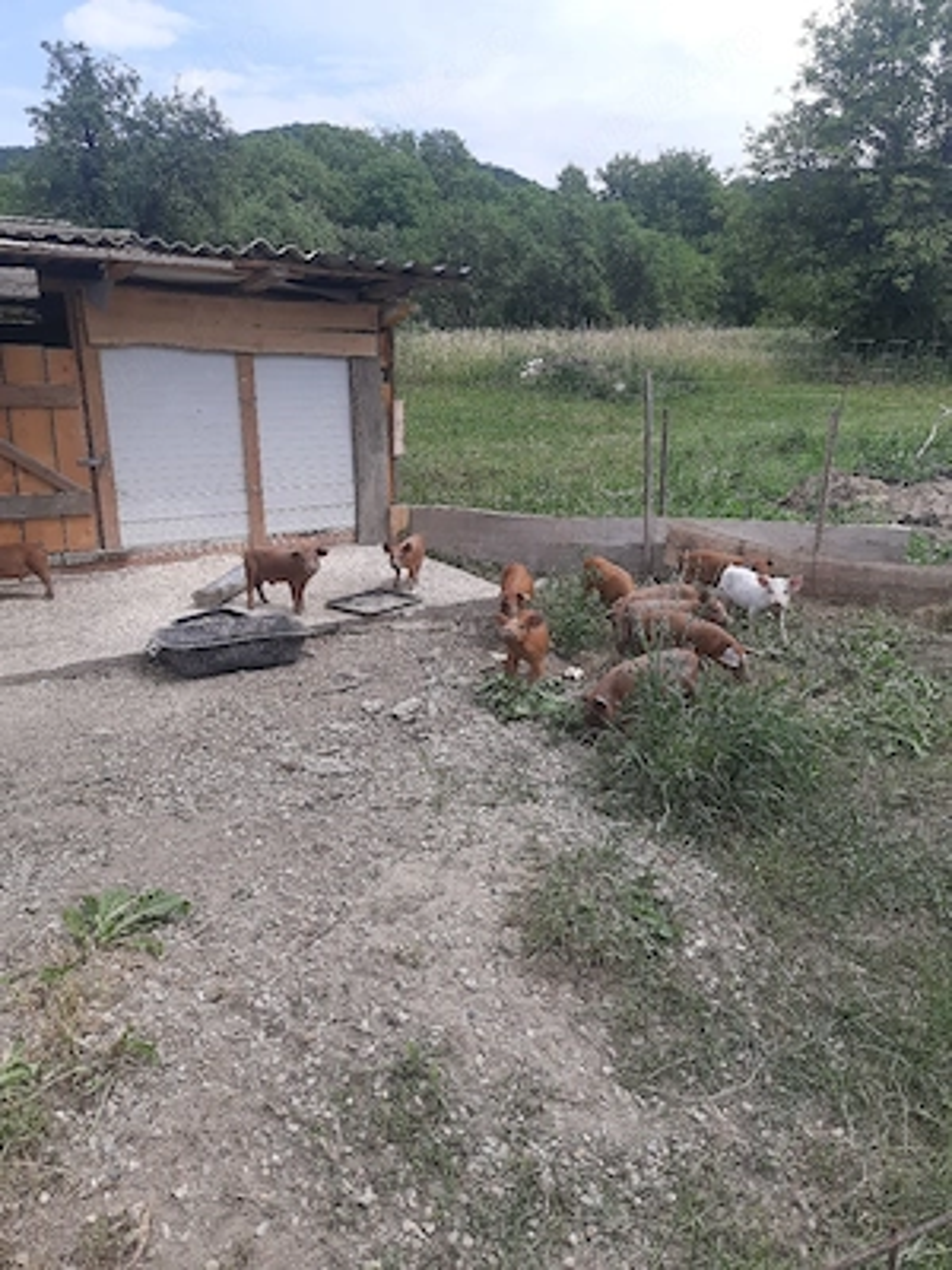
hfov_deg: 54.9
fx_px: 917
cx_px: 476
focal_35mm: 25
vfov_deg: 69.4
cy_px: 635
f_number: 2
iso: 20
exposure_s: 1/769
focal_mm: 4.6
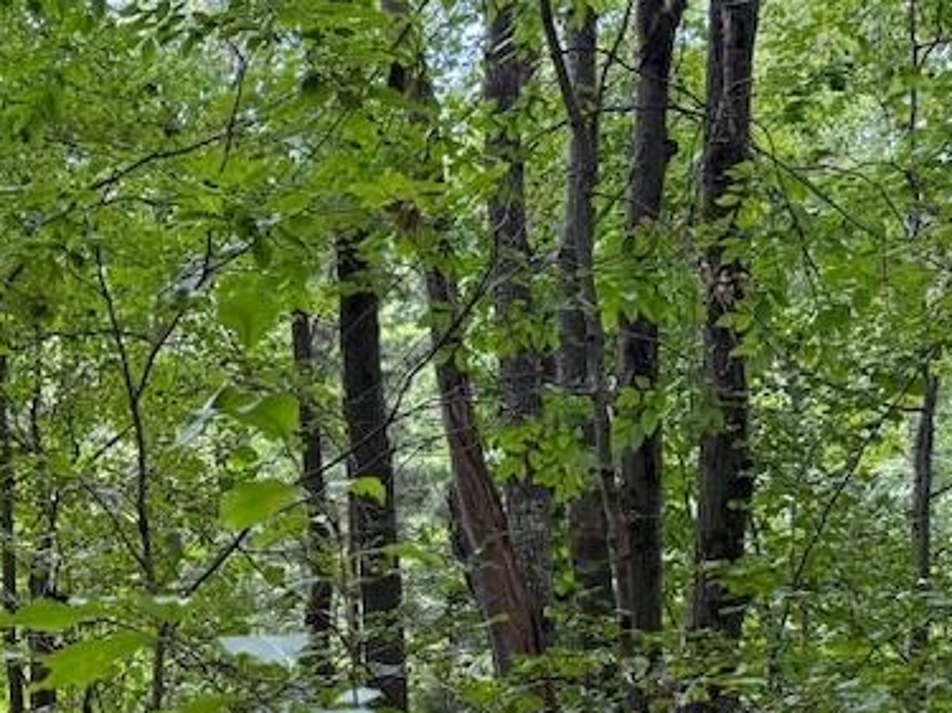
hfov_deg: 22.5
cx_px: -86
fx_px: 2254
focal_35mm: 82
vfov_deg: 17.8
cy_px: 589
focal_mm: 6.76
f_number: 1.78
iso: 125
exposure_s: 1/121
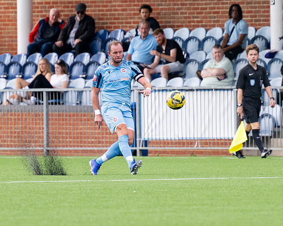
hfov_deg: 2.7
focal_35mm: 710
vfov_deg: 2.2
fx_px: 5941
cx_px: 86
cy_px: 166
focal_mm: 240
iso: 400
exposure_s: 1/1600
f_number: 4
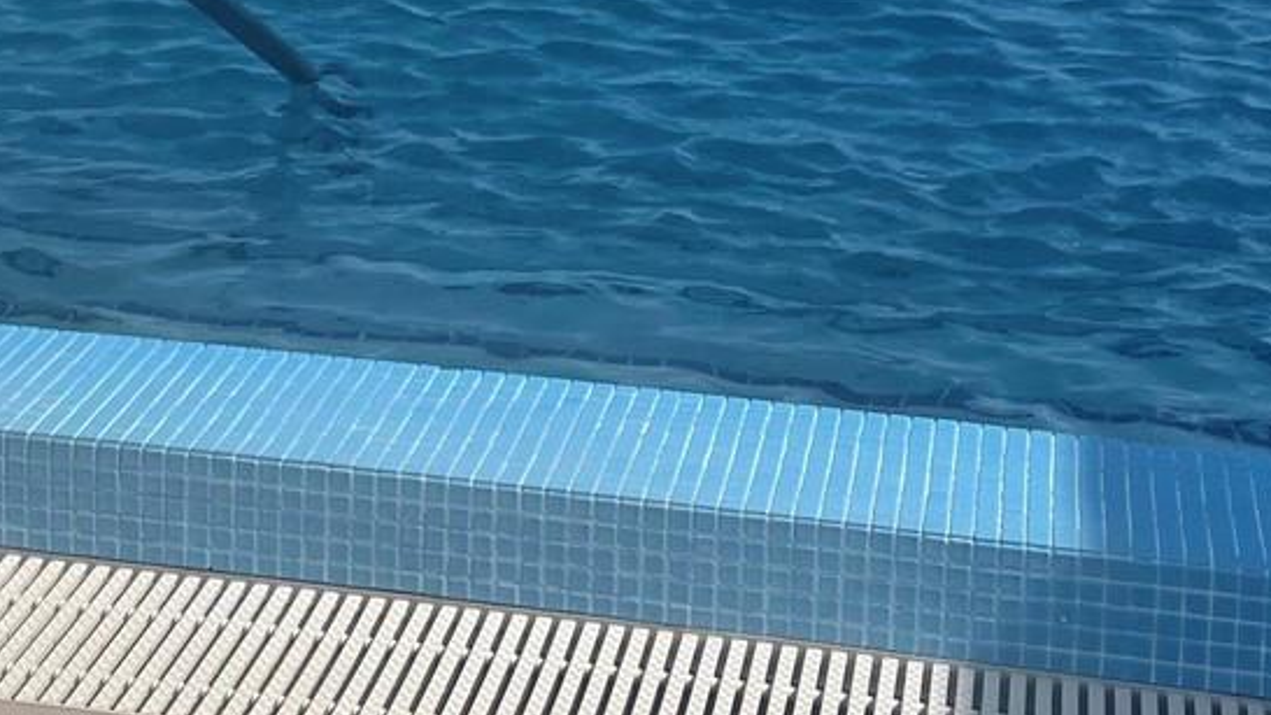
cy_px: -403
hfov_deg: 25.5
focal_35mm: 83
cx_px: 468
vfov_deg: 13.6
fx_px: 2797
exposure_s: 1/4000
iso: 32
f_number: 1.6
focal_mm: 4.2
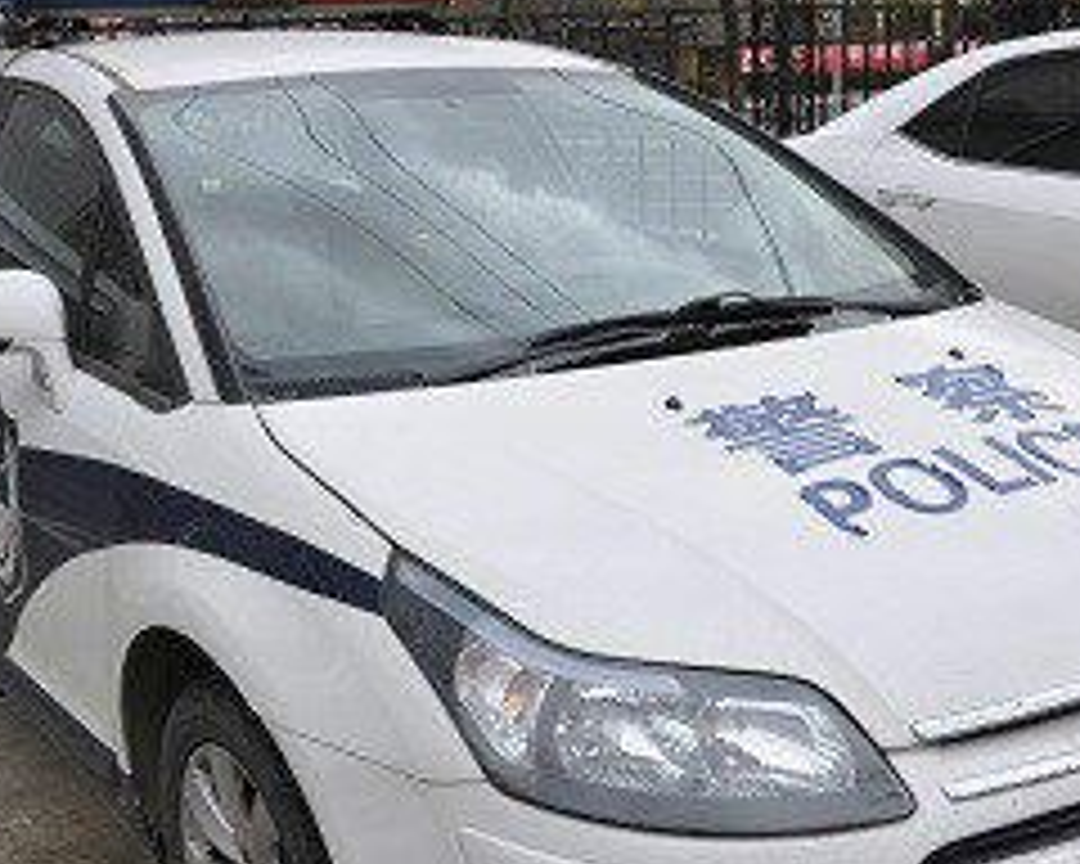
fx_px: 1689
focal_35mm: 53
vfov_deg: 28.6
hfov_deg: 35.4
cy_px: 542
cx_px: 605
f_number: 8
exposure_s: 1/250
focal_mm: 21
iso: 200
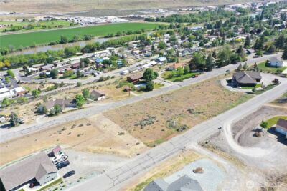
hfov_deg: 65.5
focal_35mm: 28
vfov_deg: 46.4
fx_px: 223
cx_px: 144
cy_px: 96
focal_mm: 10.26
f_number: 5
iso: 100
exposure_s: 1/240
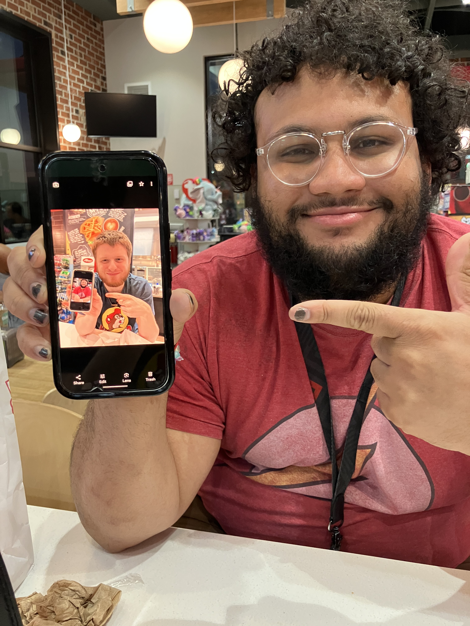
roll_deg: +0.7
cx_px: 235
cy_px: 313
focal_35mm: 28
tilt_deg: -11.1
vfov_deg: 63.4
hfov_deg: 49.7
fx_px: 507
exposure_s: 1/60
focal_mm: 3.99
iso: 250
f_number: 1.8
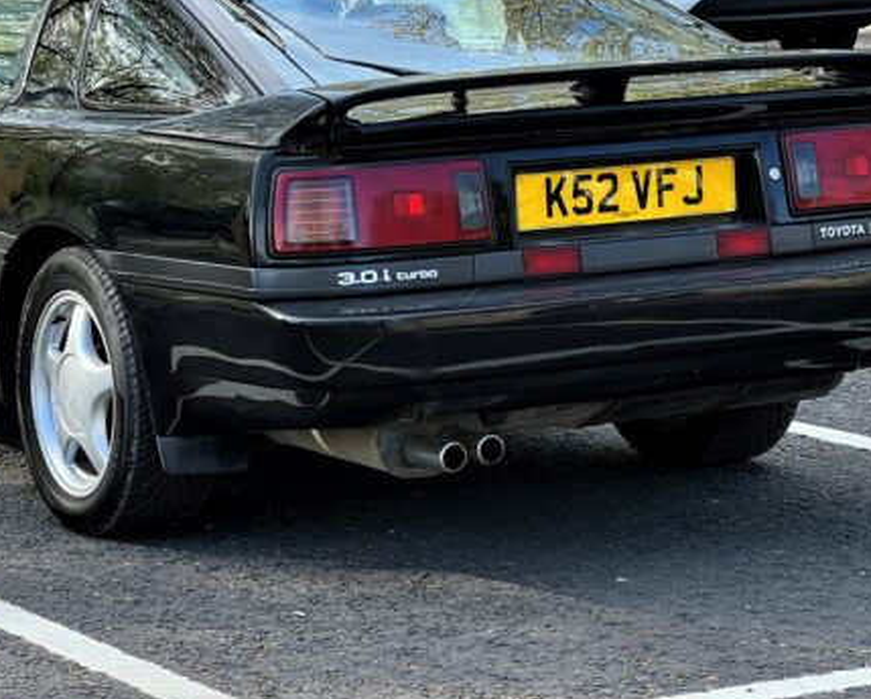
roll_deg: +0.9
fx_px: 3612
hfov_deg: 13.7
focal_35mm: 140
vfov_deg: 11.0
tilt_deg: -5.6
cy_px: 199
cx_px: 296
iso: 32
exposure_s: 1/132
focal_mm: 9
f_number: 2.8
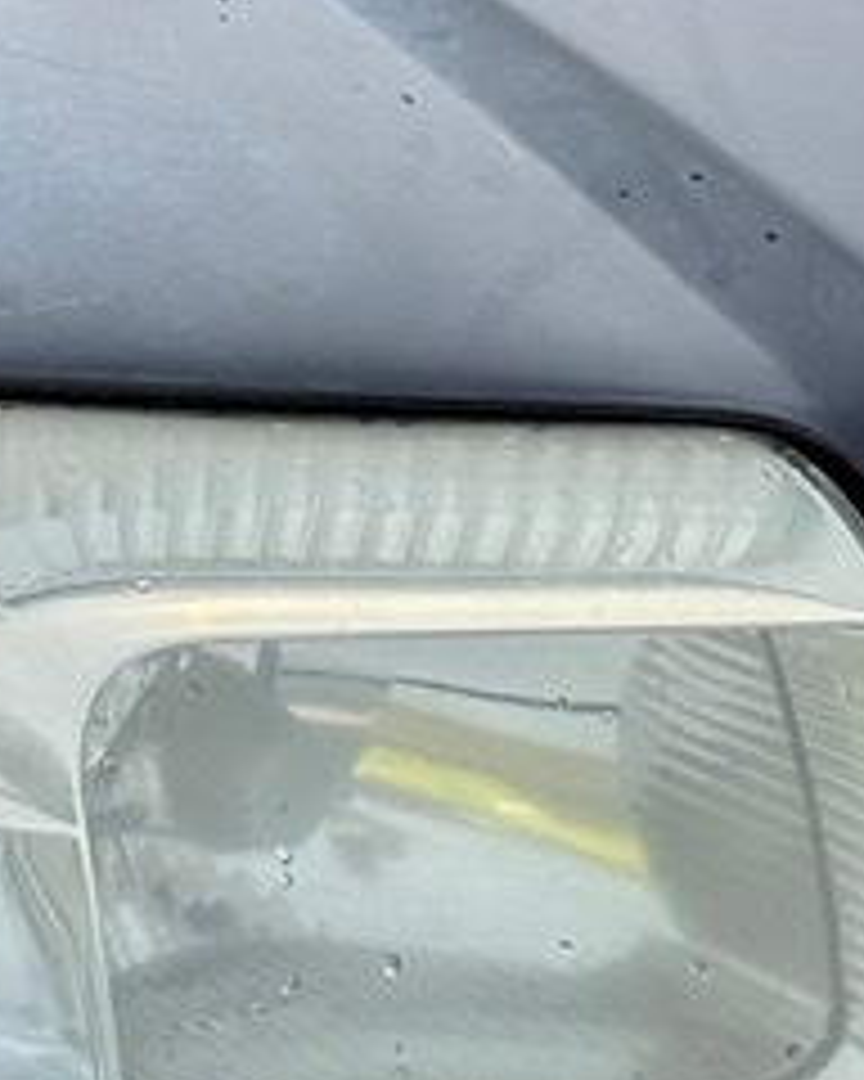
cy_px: -27
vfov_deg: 9.7
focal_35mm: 197
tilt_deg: -15.6
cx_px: -504
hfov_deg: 7.7
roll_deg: -3.0
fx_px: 6297
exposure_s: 1/3584
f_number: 1.78
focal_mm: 6.76
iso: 80
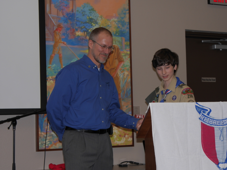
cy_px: 85
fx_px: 525
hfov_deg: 24.4
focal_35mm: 80
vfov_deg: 18.4
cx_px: 114
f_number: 4.7
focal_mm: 40
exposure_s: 1/125
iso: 200
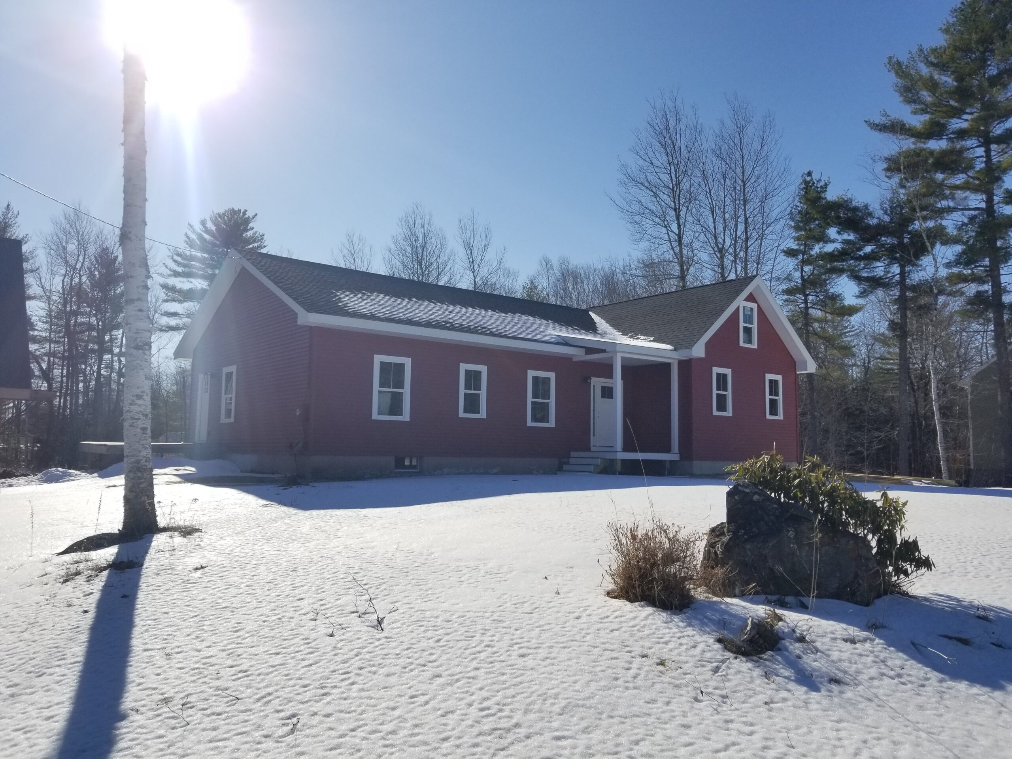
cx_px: 506
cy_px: 380
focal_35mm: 26
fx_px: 760
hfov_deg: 67.3
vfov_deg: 53.1
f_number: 1.7
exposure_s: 1/5120
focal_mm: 4.3
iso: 50
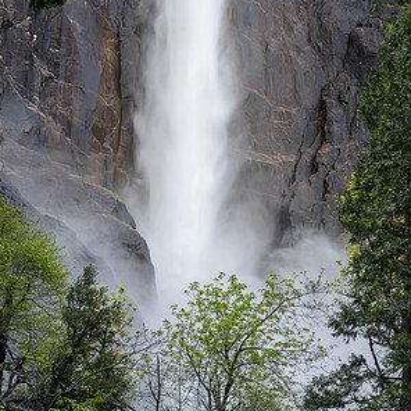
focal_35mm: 129
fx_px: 1733
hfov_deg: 13.5
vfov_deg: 13.5
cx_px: 206
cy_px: 271
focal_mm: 100
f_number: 11
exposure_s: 1/10
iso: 100
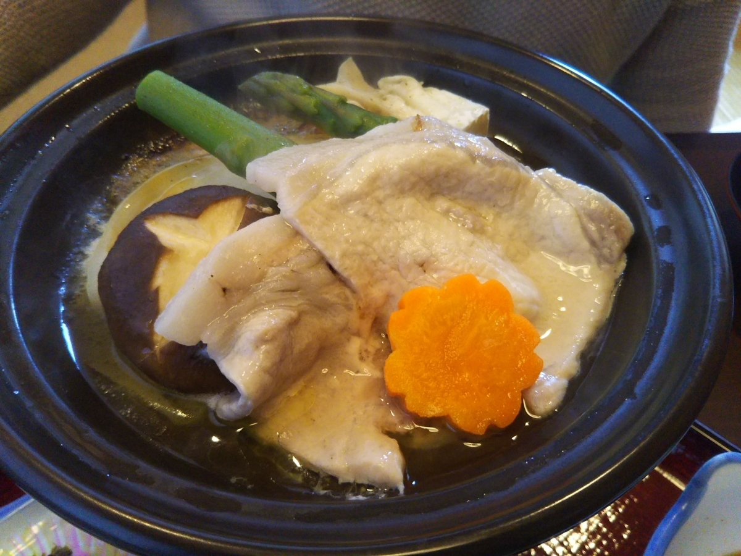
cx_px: 370
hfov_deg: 60.0
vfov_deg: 46.8
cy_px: 278
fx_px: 642
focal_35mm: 30
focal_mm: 4
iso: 200
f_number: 2.2
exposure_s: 1/60
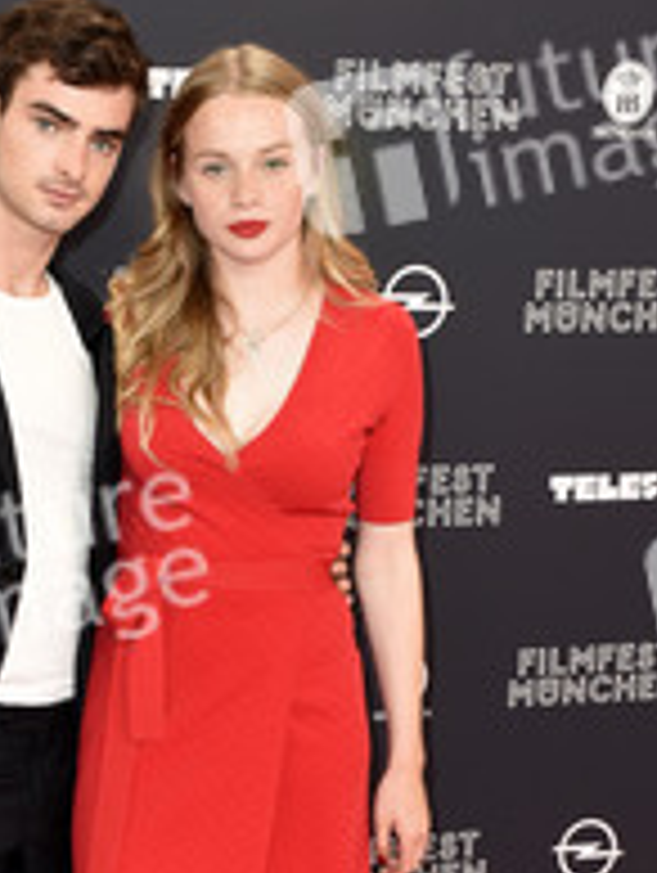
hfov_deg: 16.5
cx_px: 108
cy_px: 806
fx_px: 2247
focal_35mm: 89
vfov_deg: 21.4
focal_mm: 30
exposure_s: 1/60
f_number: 6.3
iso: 400
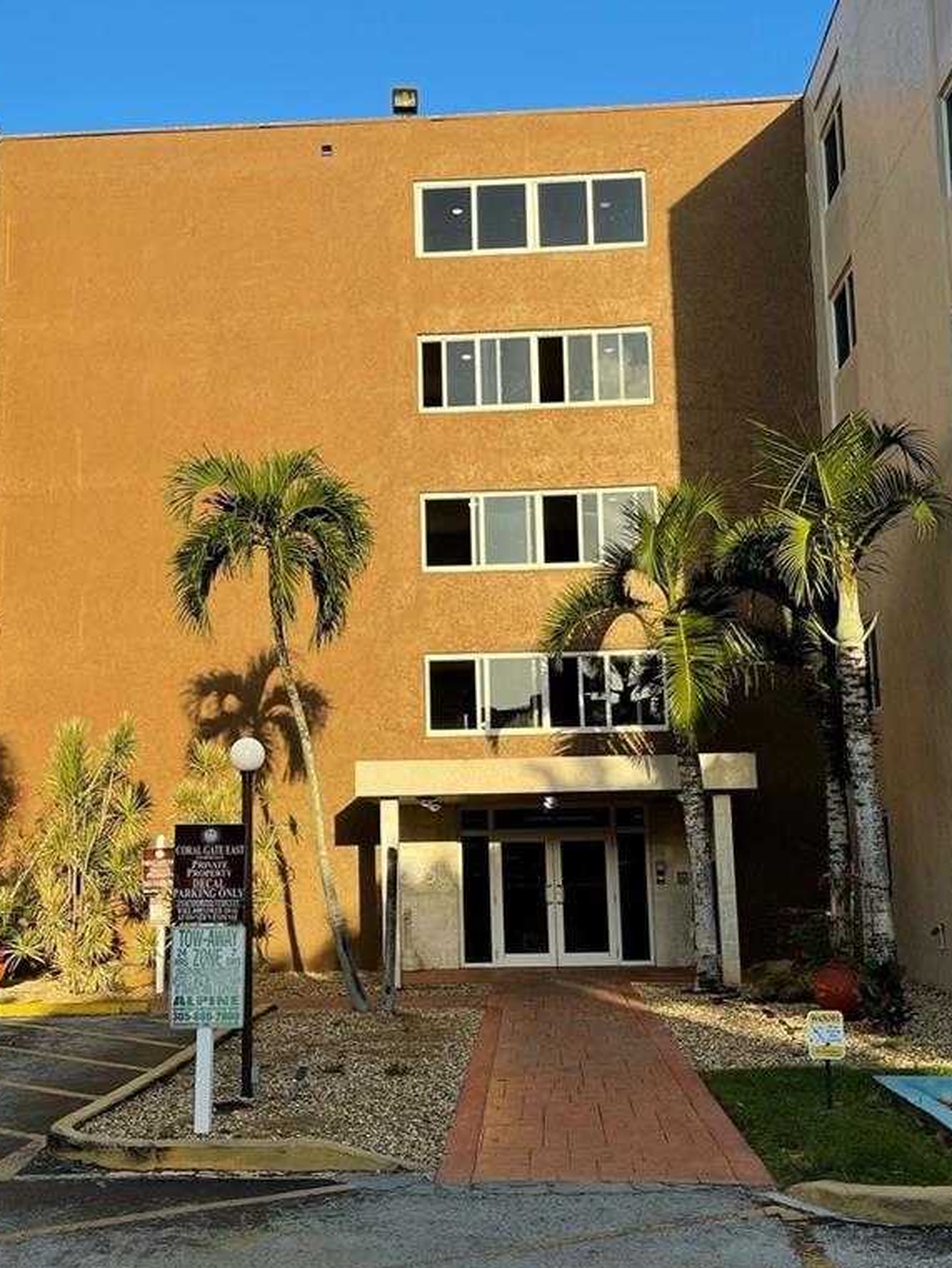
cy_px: 623
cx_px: 433
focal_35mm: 41
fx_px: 1503
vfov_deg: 45.8
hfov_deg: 35.1
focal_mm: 5.1
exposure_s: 1/1976
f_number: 1.6
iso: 32
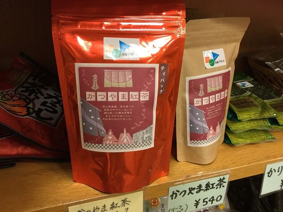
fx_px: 253
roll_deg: -2.9
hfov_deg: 58.4
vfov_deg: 45.4
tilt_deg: -24.7
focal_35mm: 31
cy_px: 106
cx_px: 142
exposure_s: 1/30
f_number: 2.4
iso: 160
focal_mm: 3.3
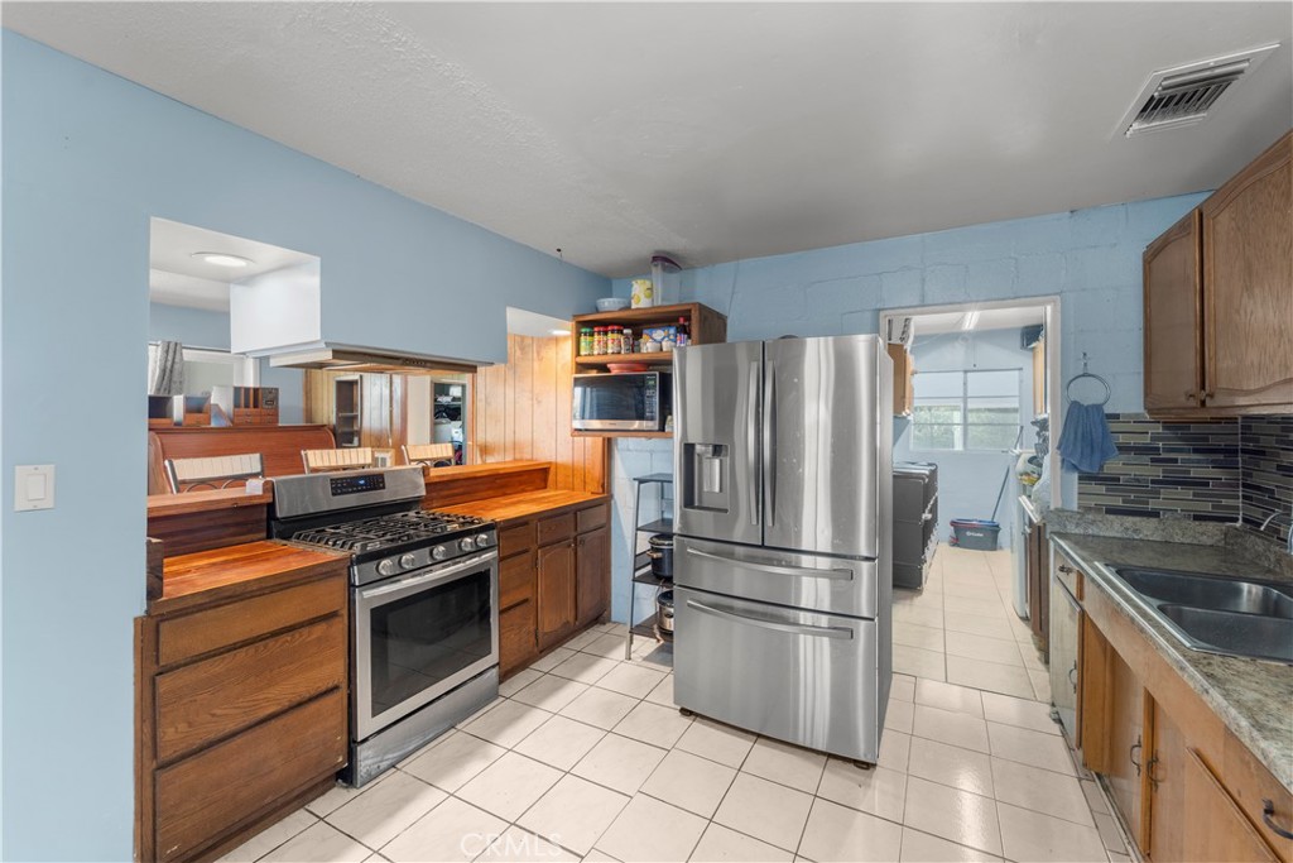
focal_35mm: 14
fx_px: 503
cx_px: 646
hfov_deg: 104.2
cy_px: 432
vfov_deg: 81.2
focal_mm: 14
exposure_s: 1/8
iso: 800
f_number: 9
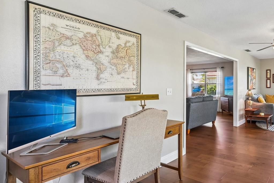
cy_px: 81
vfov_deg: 57.1
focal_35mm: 22
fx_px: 167
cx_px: 215
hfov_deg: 71.6
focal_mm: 14
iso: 400
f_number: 8
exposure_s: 1/40
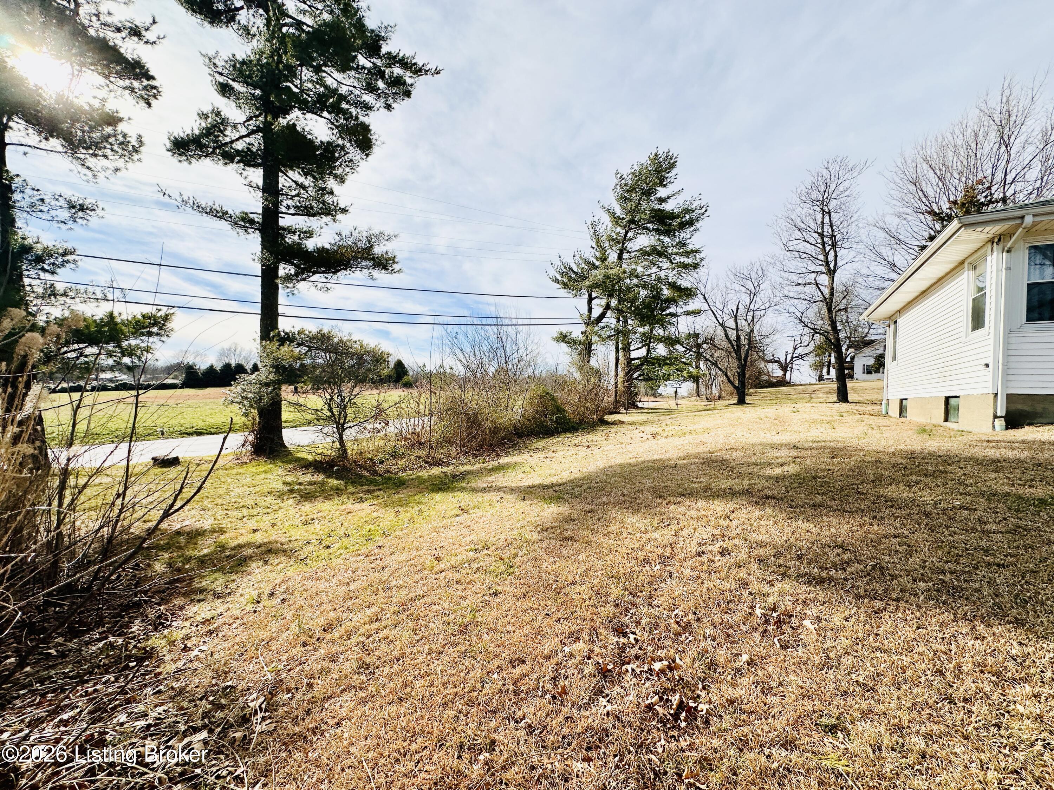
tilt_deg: +0.2
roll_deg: -2.3
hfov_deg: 102.1
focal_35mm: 14
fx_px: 426
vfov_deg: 85.7
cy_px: 395
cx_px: 527
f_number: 2.2
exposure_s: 1/2353
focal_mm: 2.22
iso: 40
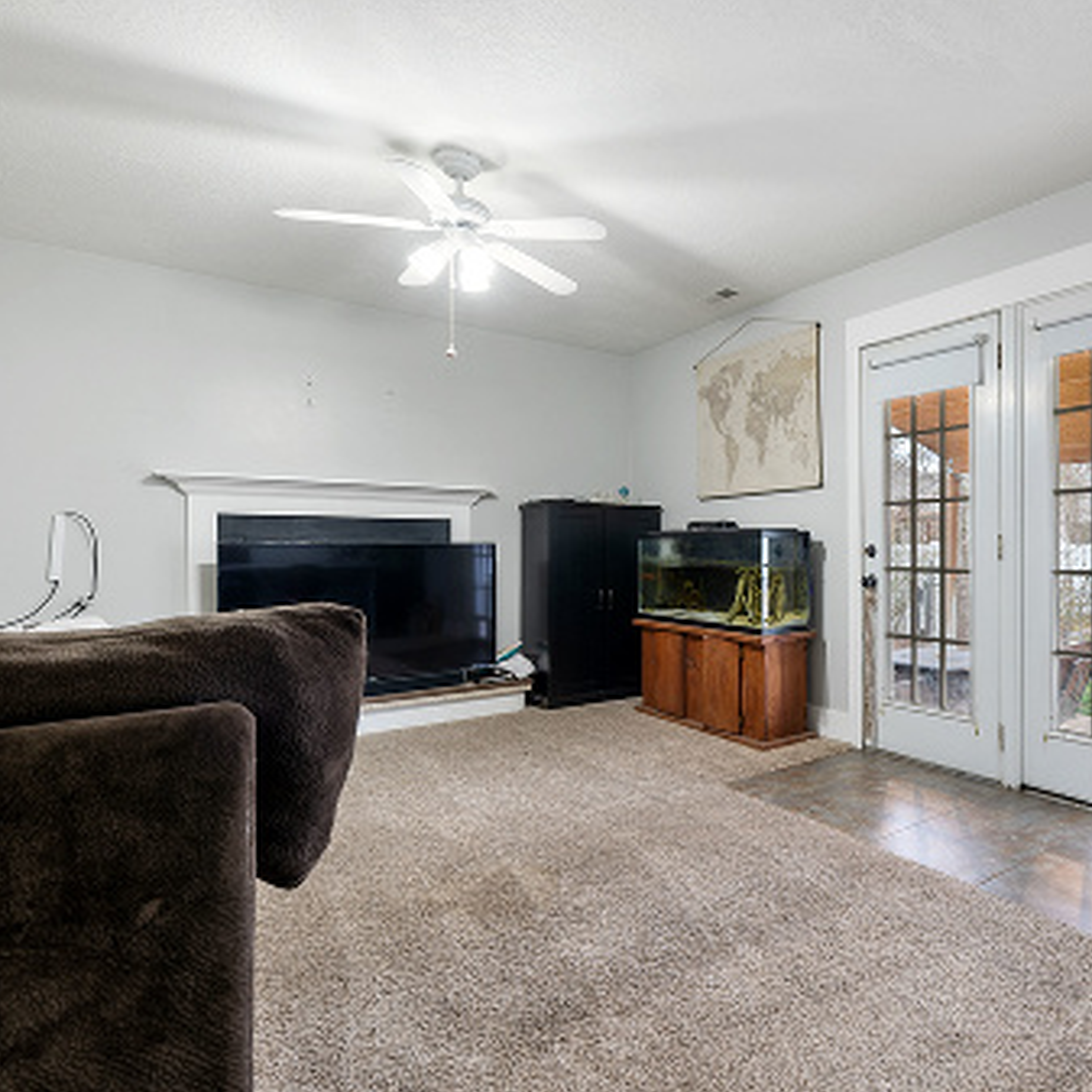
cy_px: 552
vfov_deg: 72.1
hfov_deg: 67.6
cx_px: 817
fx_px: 749
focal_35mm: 21
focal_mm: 13
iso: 64
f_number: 8
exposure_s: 2
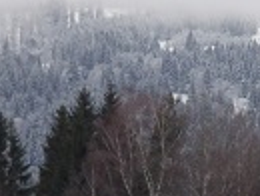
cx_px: 328
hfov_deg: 3.7
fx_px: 3996
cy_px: 138
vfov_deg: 2.8
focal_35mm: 531
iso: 500
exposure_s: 1/200
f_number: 5.6
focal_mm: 29.57
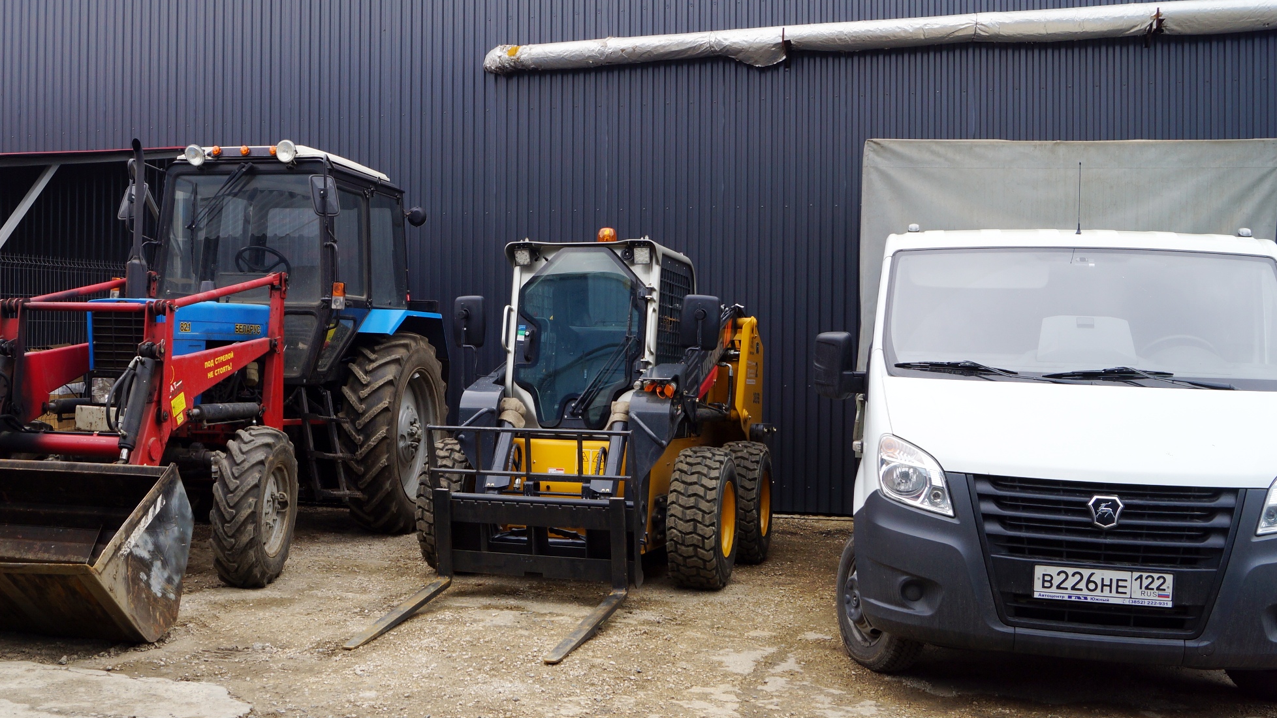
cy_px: 368
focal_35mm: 34
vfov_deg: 34.6
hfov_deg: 58.0
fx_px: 1151
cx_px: 633
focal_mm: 20
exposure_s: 1/80
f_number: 8
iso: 100
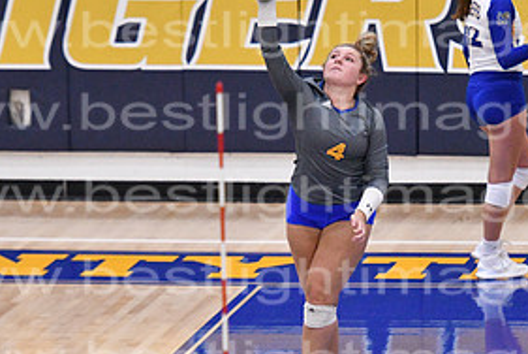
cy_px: 240
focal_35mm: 464
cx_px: 333
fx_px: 6812
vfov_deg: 3.0
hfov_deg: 4.4
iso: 6400
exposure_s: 1/1000
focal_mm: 150
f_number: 3.2
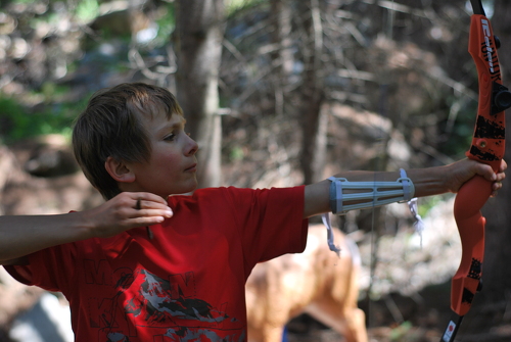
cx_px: 256
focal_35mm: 75
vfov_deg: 18.2
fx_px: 1066
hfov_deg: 27.0
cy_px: 171
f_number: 2.5
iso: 100
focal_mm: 50
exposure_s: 1/250
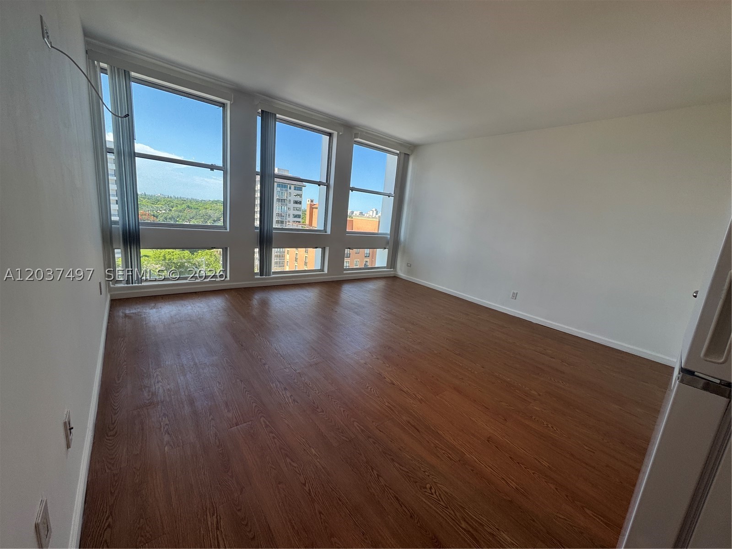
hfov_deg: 102.1
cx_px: 366
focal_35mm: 14
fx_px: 296
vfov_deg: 85.7
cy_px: 274
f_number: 2.2
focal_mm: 2.22
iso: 40
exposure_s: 1/166
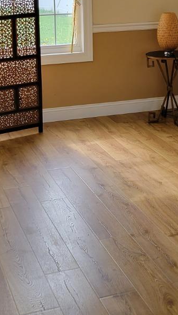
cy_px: 44
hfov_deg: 17.0
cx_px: 98
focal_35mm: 71
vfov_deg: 28.8
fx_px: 595
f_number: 1.8
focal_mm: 5.4
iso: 64
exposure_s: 1/120
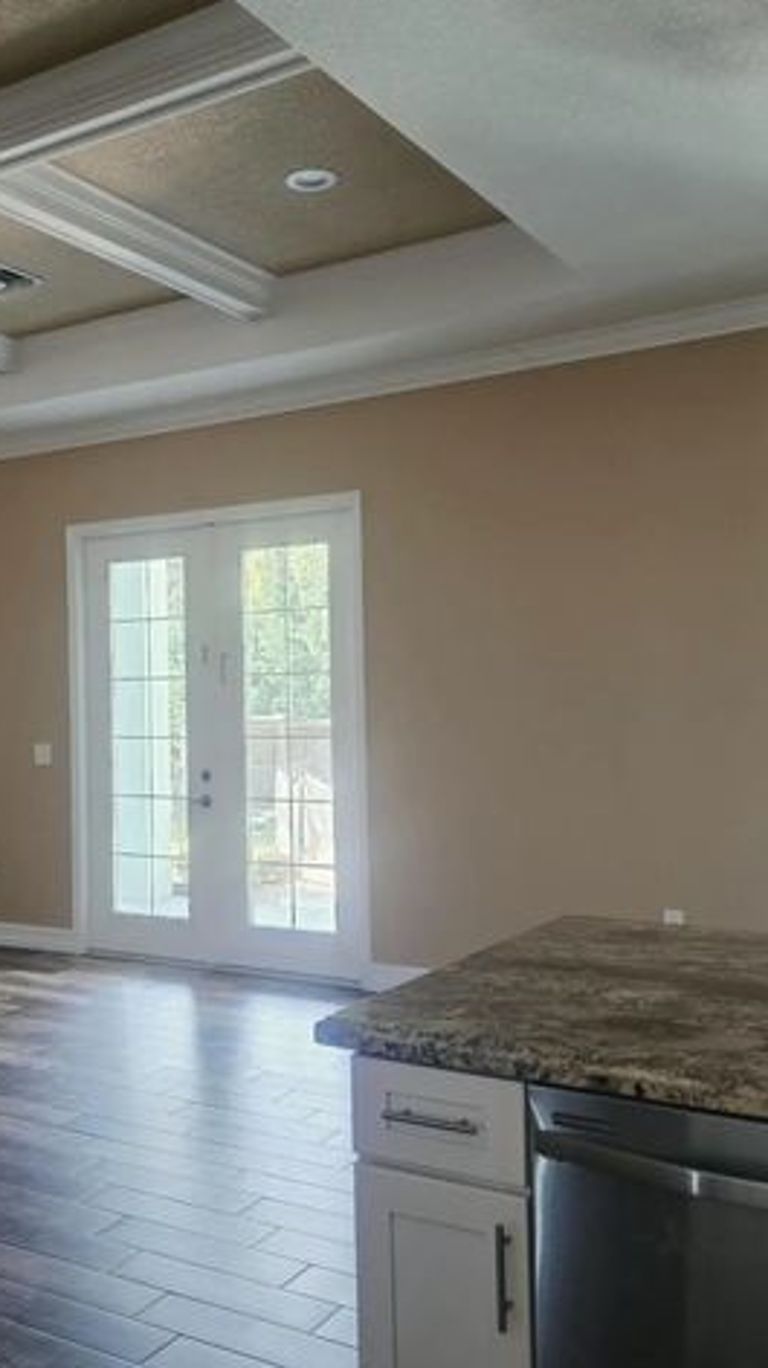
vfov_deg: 58.0
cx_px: 261
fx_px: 1233
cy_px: 675
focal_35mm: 34
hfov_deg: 34.3
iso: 500
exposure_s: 1/120
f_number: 1.7
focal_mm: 6.3
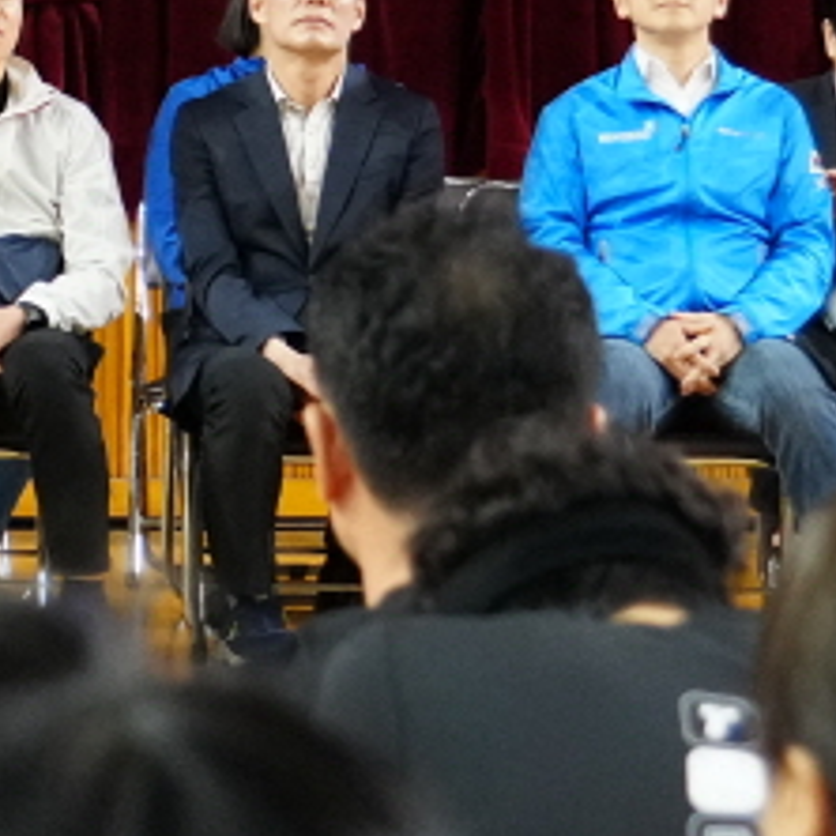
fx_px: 7541
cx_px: -561
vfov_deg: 6.3
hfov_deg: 6.2
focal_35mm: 276
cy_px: -139
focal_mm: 40
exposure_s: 1/250
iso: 3200
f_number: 4
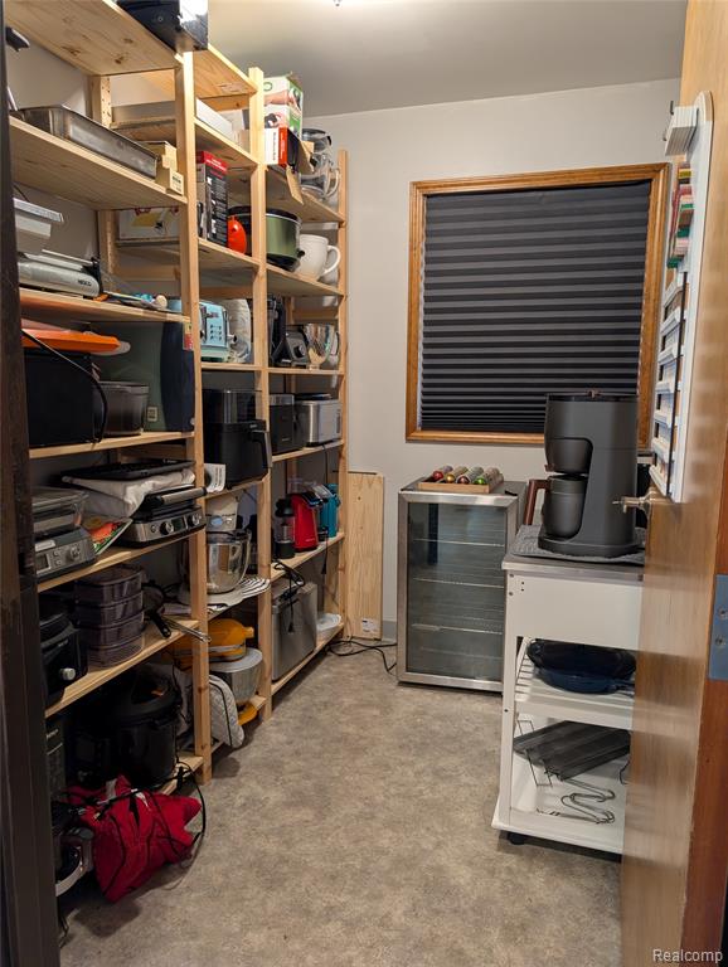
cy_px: 484
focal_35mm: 24
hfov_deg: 56.9
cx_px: 364
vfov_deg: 71.5
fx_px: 671
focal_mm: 6.9
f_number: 1.68
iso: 142
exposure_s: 1/30
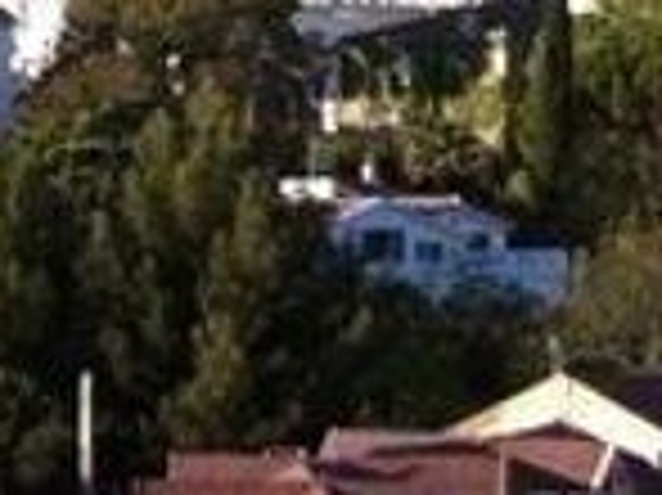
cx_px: -761
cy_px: 454
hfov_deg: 7.9
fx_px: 4548
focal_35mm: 238
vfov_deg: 6.2
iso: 80
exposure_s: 1/539
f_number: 2.8
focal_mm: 3.85
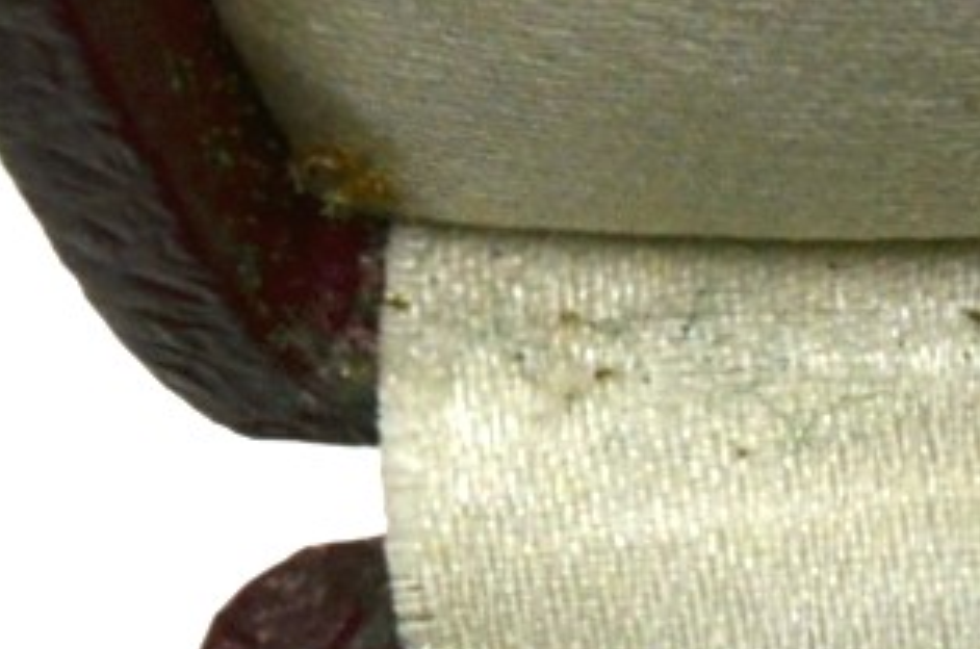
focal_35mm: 306
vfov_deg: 4.3
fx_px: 8313
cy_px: 2190
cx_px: 3283
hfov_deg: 6.1
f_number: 14
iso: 400
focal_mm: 26
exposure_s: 1/200
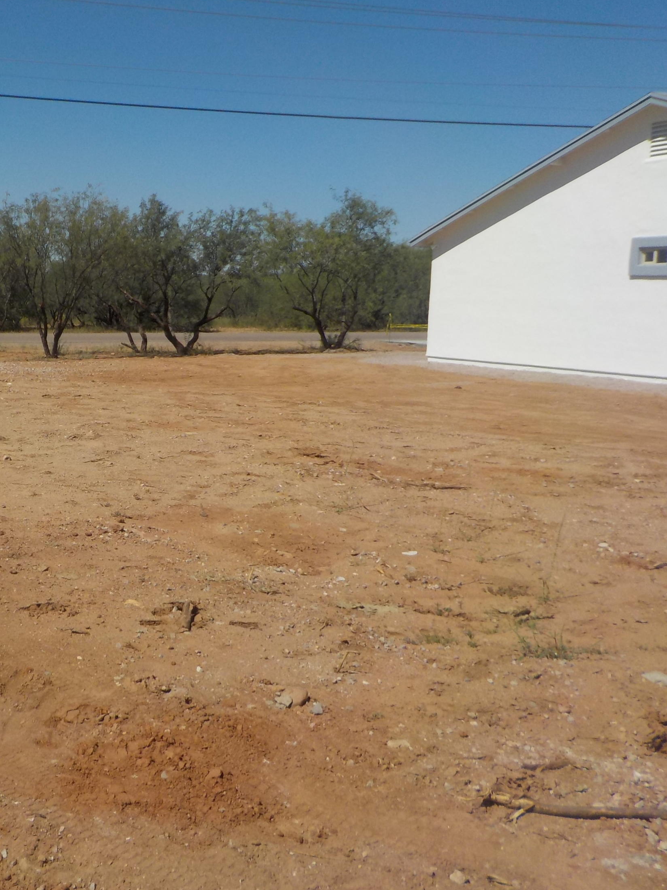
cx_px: 63
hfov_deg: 33.2
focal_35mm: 41
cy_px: 441
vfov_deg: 45.8
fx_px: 1053
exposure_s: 1/2000
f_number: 3.3
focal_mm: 4.1
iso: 125
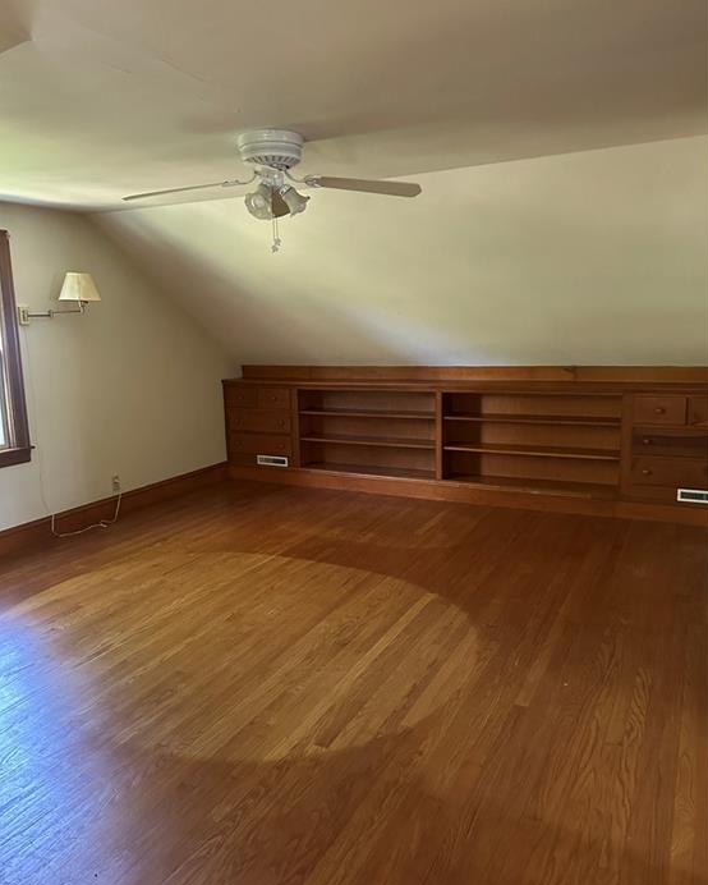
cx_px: 346
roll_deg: +2.4
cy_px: 440
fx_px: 681
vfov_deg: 66.0
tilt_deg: -9.0
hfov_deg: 54.9
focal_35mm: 26
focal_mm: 6.86
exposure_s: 1/48
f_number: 1.78
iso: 1000
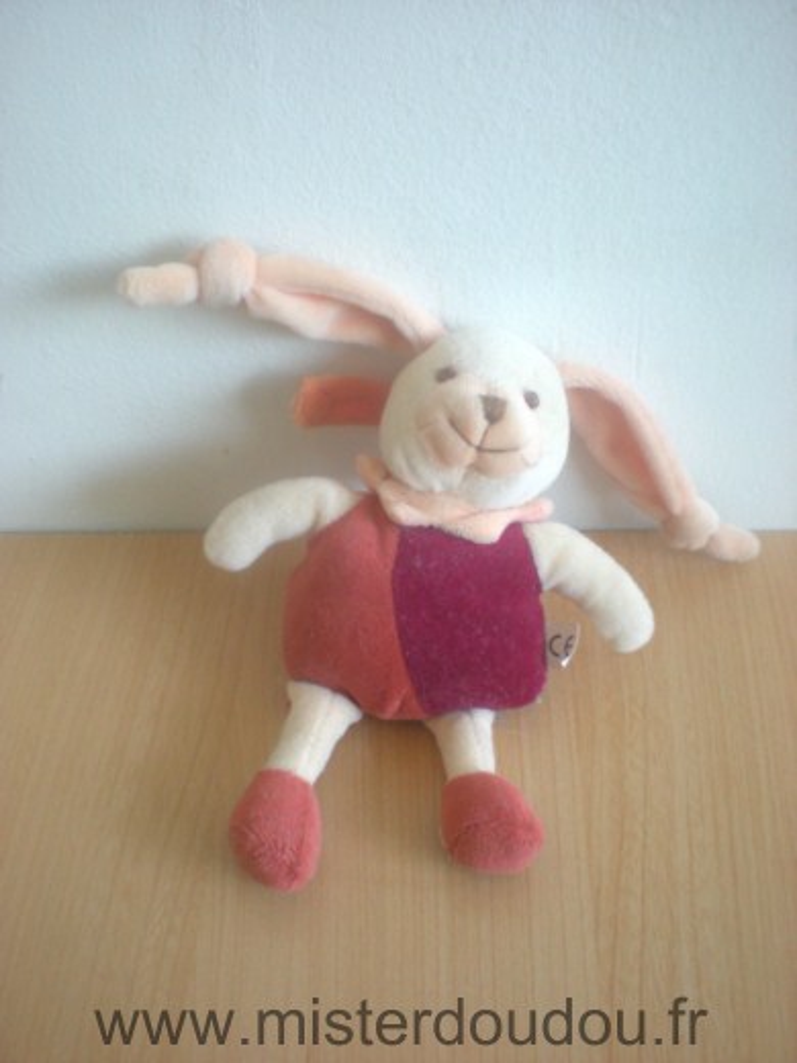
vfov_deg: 49.0
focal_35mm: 38
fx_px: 1167
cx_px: 398
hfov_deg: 37.7
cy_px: 532
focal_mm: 6.3
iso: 200
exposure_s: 1/28.3
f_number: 3.1
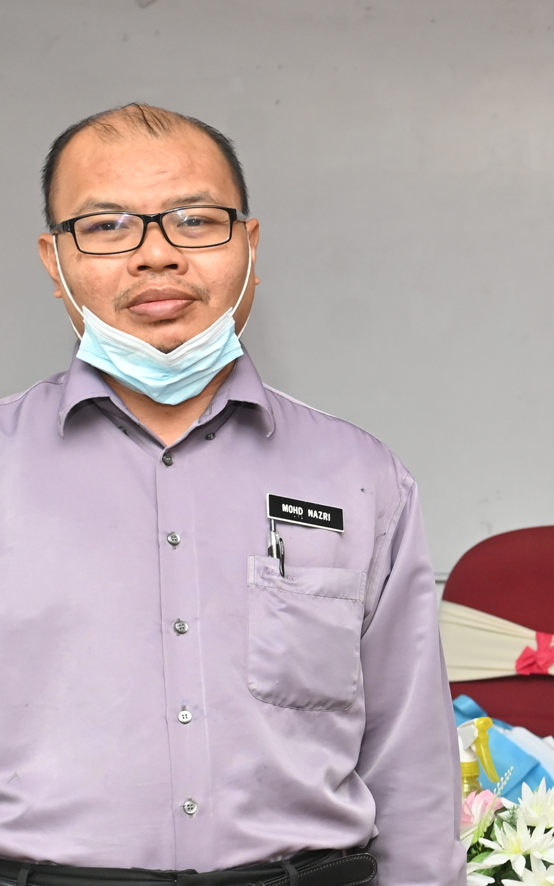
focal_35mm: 95
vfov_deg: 21.8
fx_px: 2295
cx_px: 993
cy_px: 611
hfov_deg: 12.6
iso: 640
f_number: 3.5
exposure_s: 1/125
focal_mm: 32
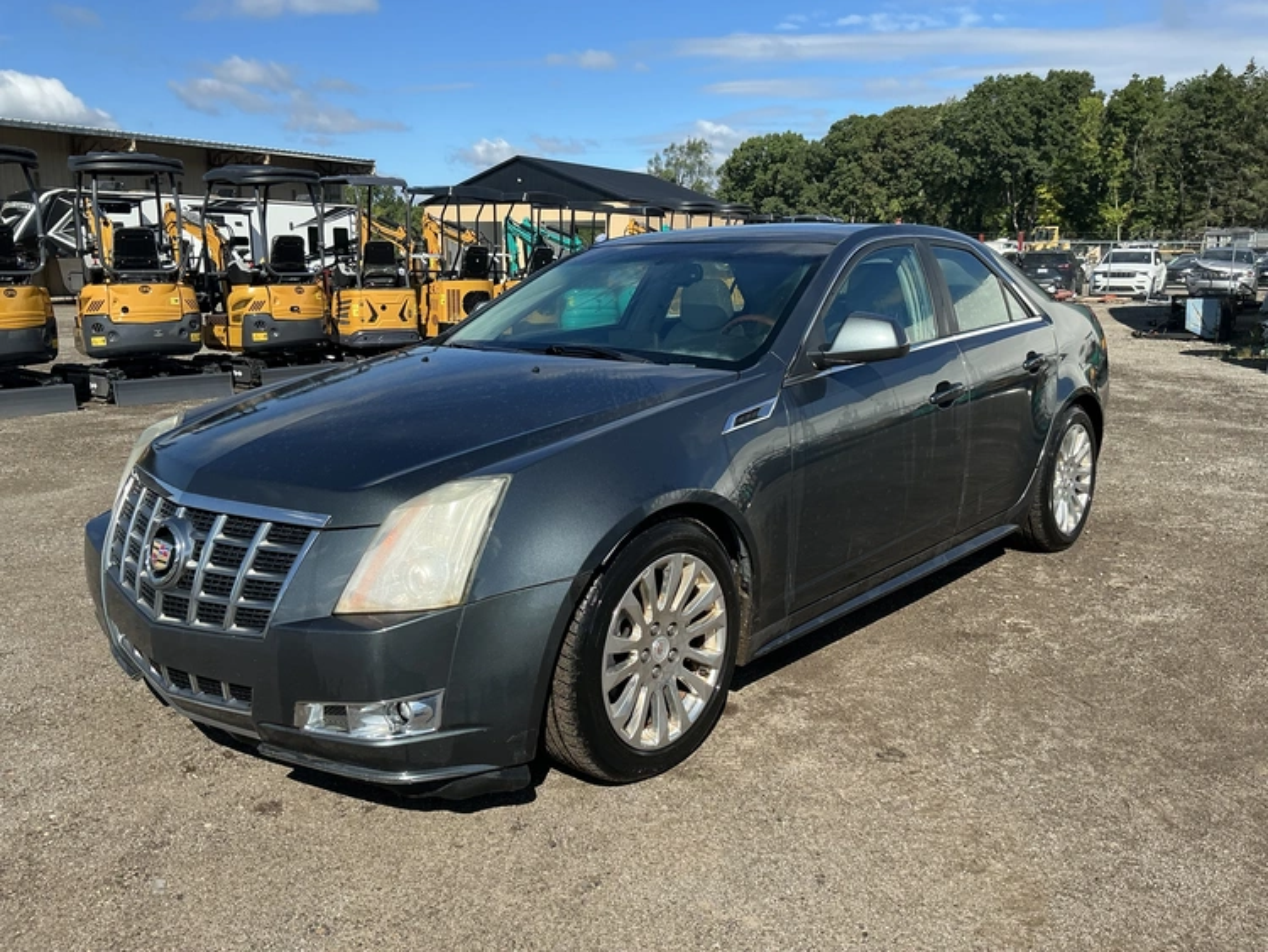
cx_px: 634
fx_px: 1026
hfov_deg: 63.4
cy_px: 476
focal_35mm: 28
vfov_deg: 49.8
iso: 25
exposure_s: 1/1377
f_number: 1.8
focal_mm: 3
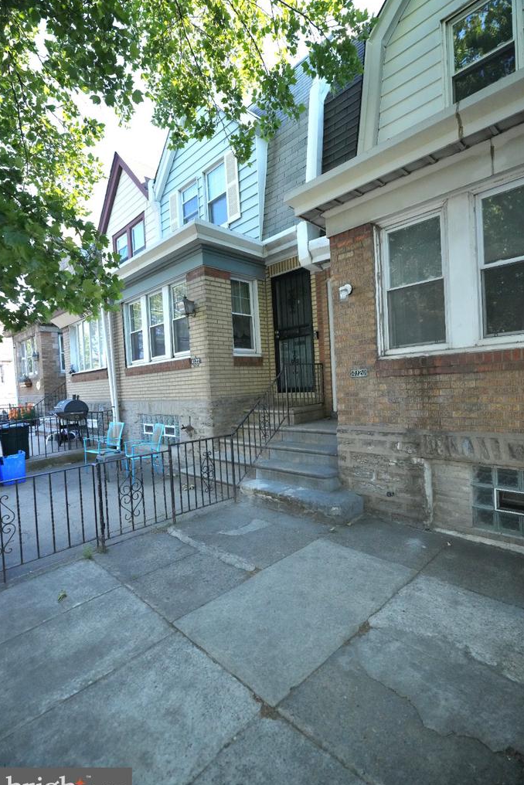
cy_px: 395
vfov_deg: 93.3
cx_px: 274
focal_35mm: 17
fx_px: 371
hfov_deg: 70.4
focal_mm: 16
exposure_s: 1/1667
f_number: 2.8
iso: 5000
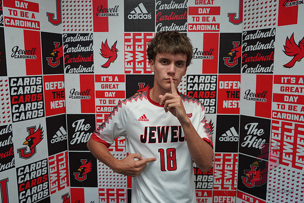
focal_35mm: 28
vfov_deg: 46.4
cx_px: 152
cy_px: 102
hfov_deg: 65.5
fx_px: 236
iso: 800
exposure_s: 1/160
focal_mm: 28
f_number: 4
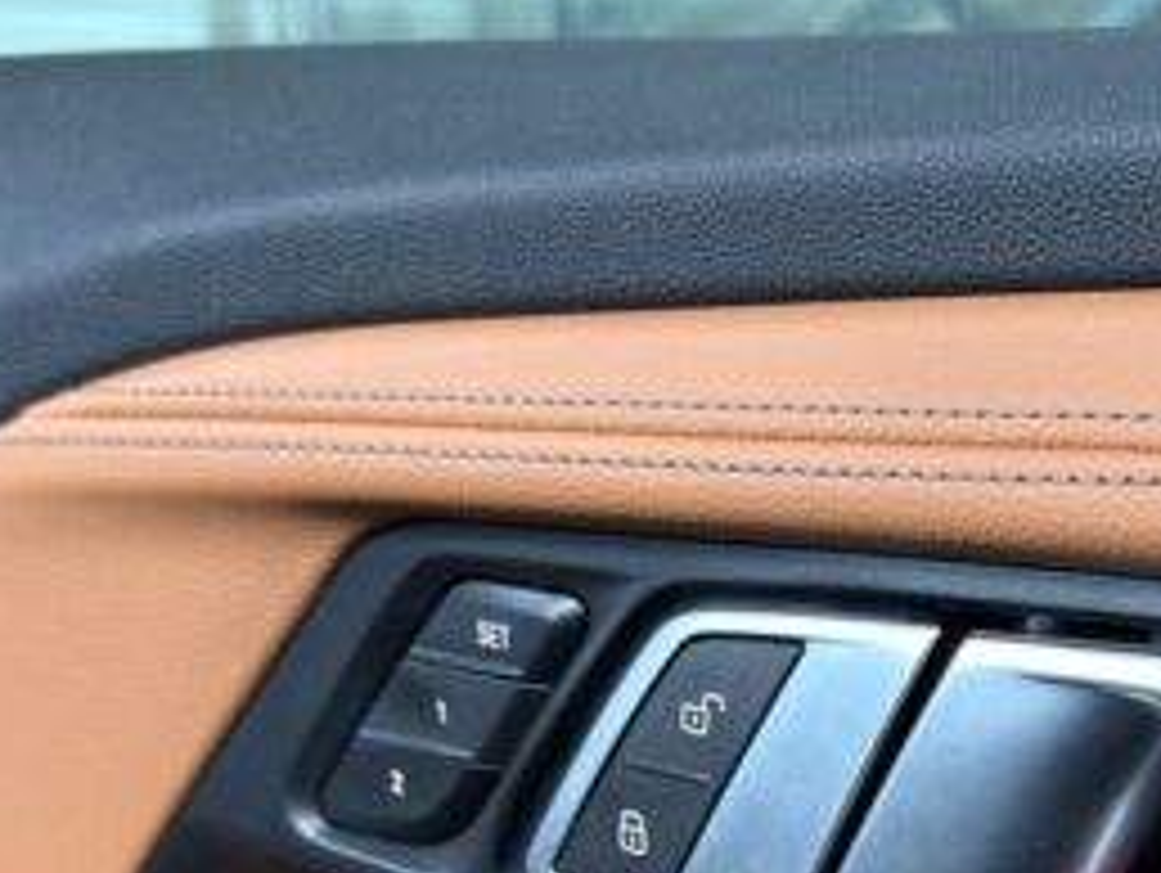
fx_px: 2820
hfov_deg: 22.9
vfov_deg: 17.0
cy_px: 988
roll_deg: +0.9
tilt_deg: -8.8
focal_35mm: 84
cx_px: 940
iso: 400
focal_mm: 6.76
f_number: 1.78
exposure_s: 1/33
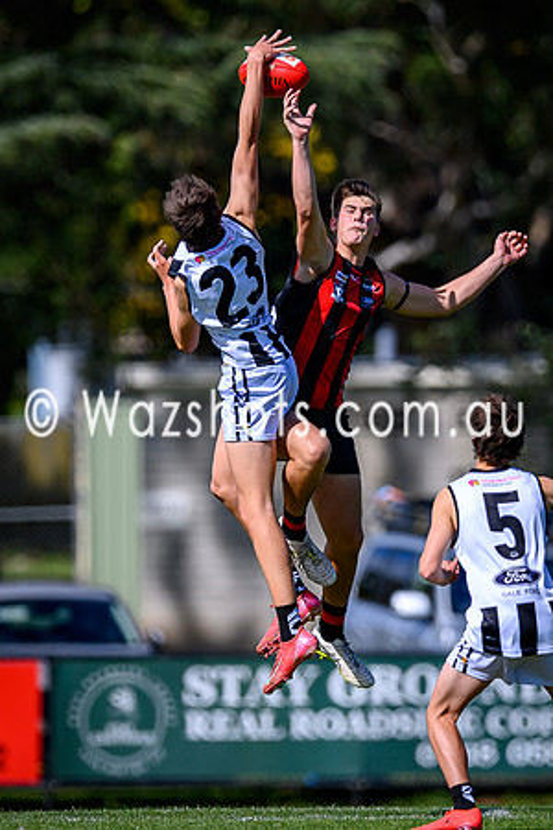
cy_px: 379
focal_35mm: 1013
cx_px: 359
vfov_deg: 2.0
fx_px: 23335
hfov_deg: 1.4
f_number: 4
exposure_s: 1/1600
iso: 100
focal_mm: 500
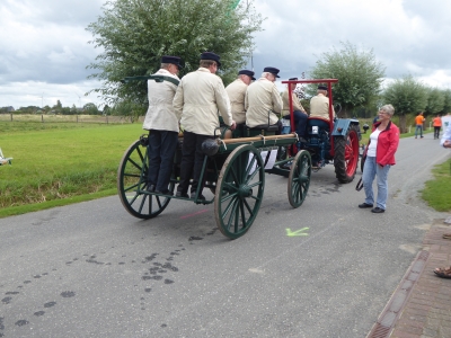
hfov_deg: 56.8
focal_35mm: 32
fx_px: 417
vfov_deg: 44.2
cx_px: 226
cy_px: 169
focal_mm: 5.4
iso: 80
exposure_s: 1/320
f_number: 3.5
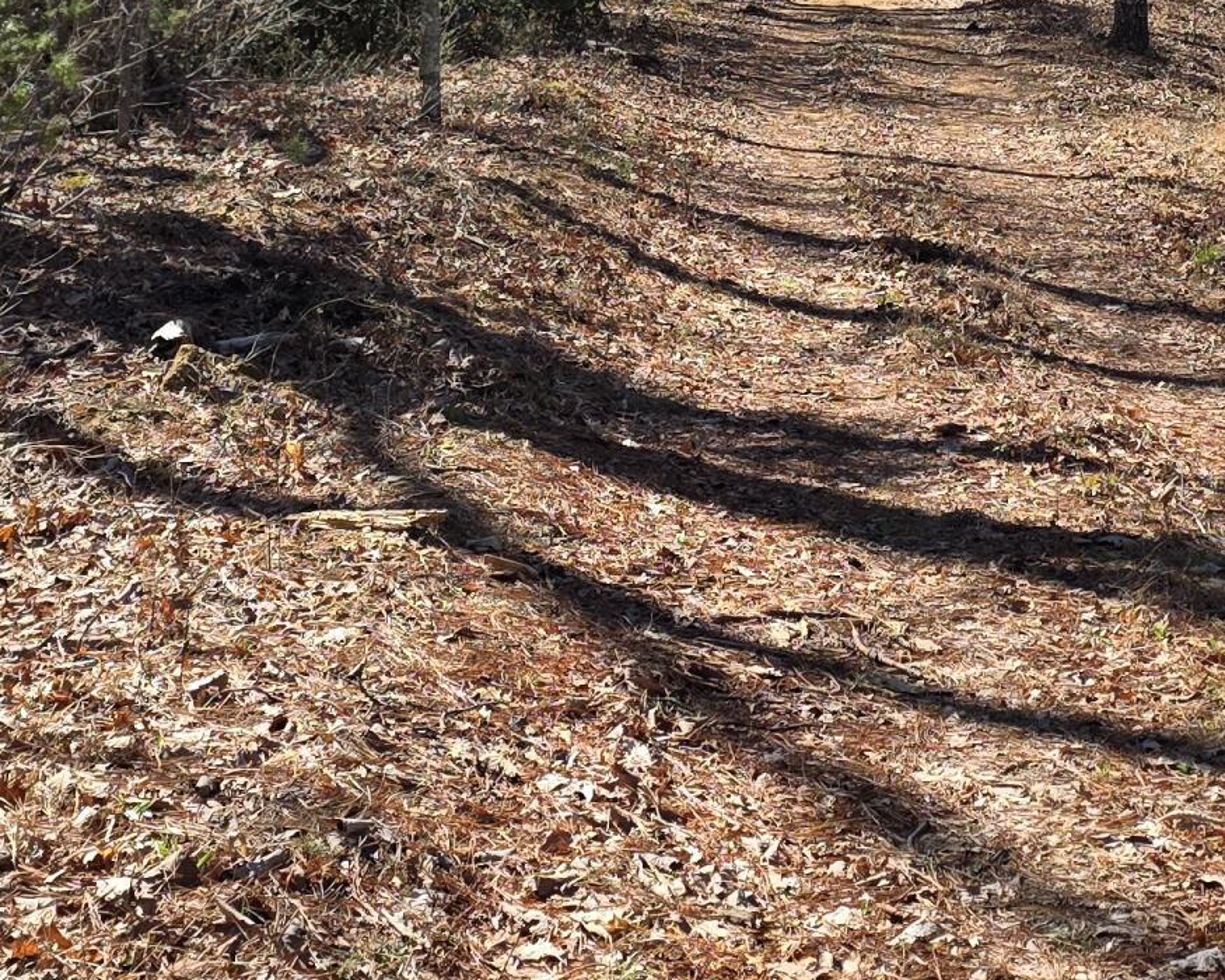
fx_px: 2792
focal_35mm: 77
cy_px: -88
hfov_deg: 24.6
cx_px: 823
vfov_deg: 19.1
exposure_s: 1/2470
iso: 80
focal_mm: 6.3
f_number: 1.7
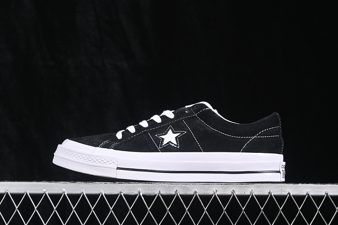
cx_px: 169
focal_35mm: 75
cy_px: 112
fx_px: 704
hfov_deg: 27.0
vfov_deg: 18.2
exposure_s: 1/60
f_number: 6.3
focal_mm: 50
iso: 160
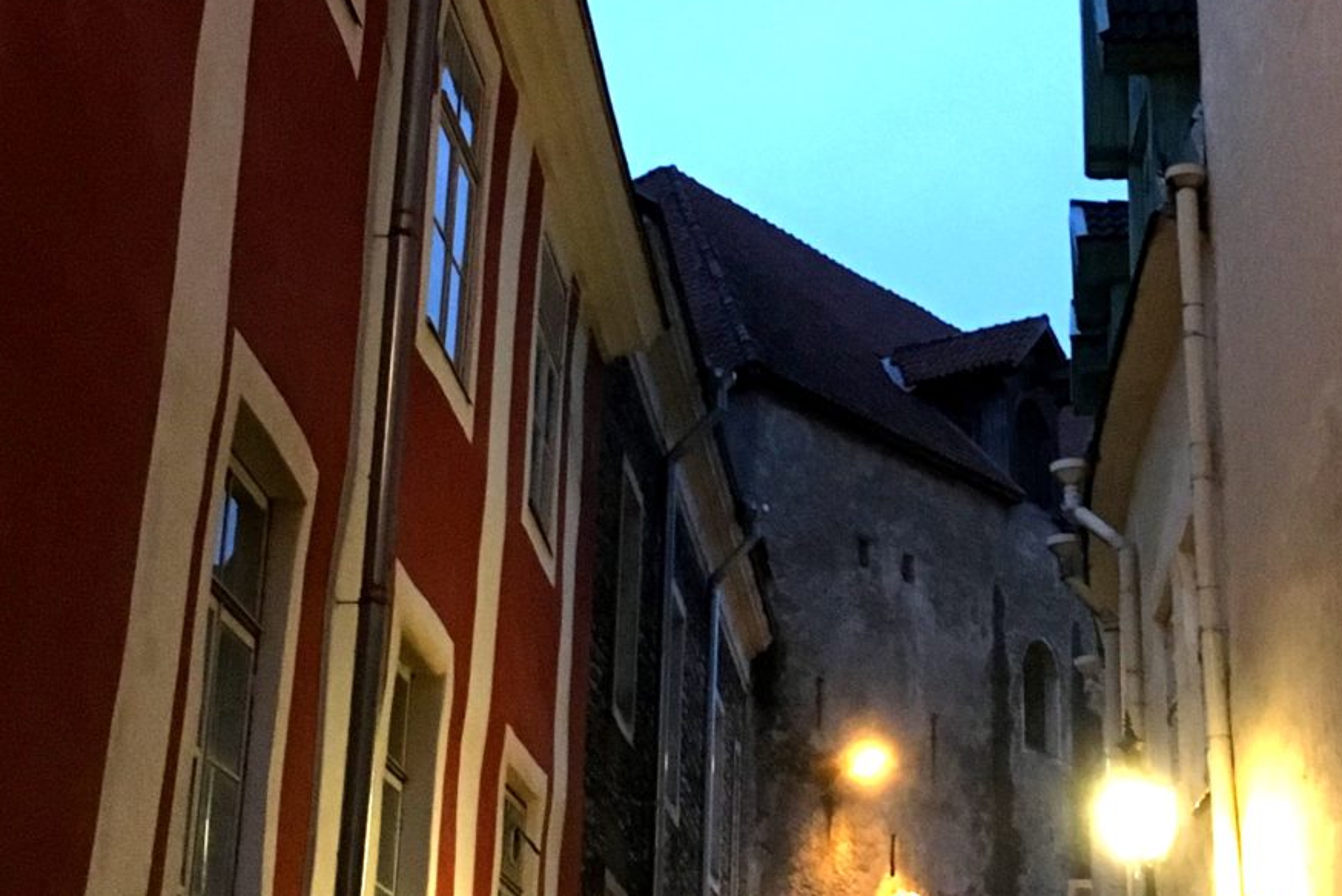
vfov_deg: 19.7
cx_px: 795
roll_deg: +0.0
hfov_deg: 29.2
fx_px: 2572
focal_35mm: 69
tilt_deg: +21.3
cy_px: 287
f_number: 2.2
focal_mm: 4.15
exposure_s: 1/17
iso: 250
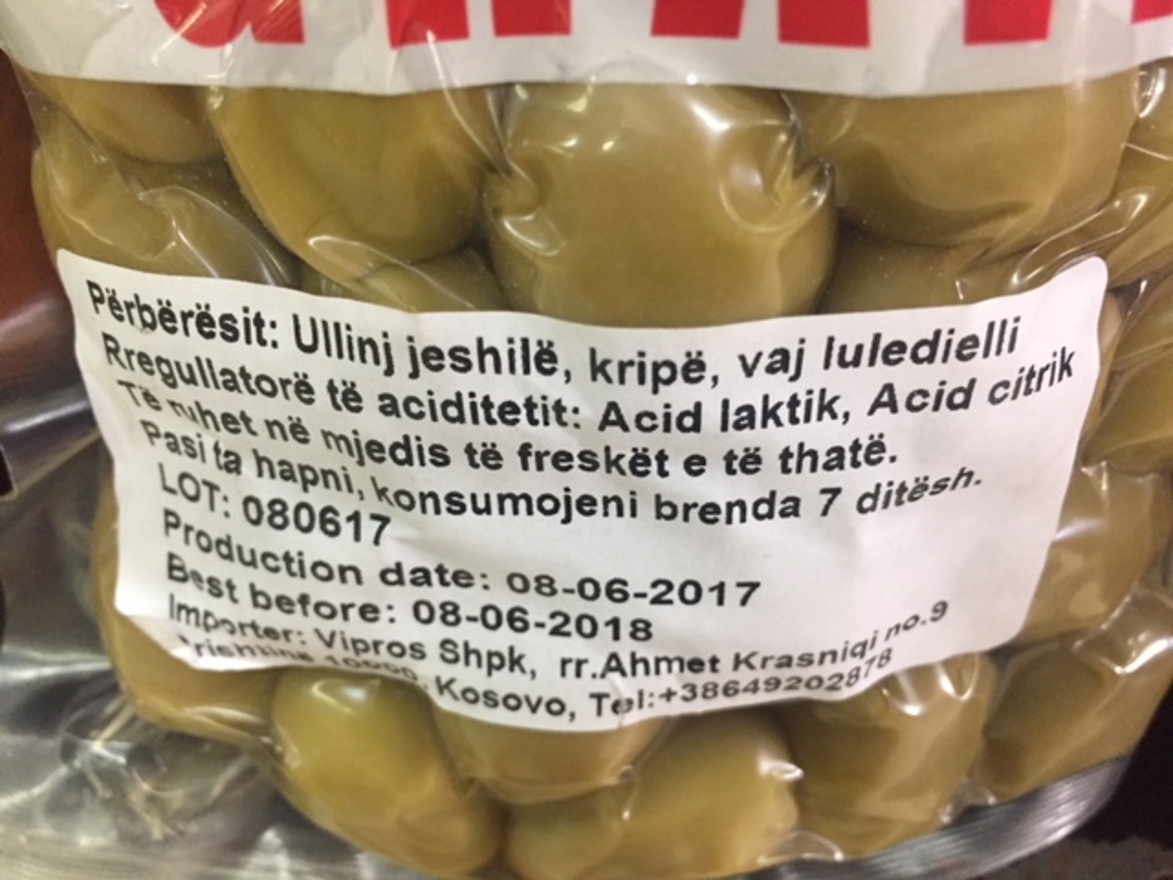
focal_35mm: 29
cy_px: 440
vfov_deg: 48.2
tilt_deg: -40.1
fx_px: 983
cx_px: 586
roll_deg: -5.1
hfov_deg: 61.7
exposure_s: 1/33
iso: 250
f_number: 2.2
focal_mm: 4.15
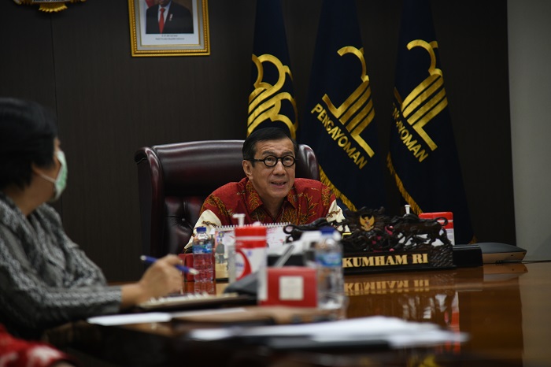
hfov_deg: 17.1
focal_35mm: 120
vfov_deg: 11.4
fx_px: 1836
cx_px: 276
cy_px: 184
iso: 1250
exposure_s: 1/50
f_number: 4
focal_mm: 120
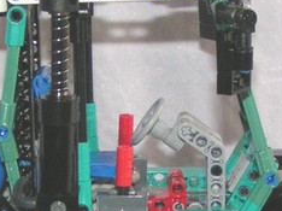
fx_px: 846
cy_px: 205
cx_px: 105
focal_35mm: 104
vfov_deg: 14.0
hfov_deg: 18.9
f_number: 2.8
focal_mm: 5.8
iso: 200
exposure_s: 1/40
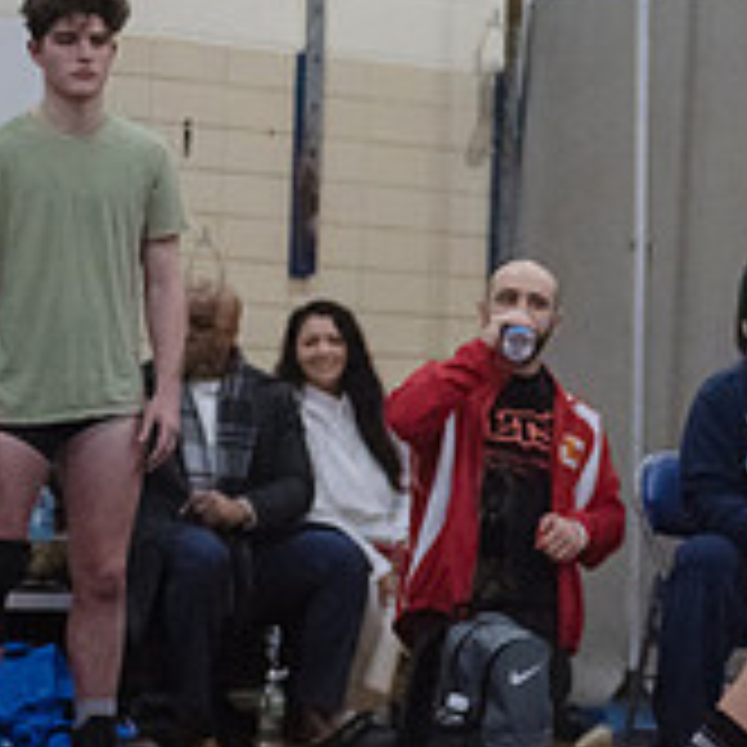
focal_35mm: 237
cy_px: 304
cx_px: 1071
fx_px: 5786
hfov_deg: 7.3
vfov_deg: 7.4
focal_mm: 80
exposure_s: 1/400
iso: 8000
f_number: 3.2
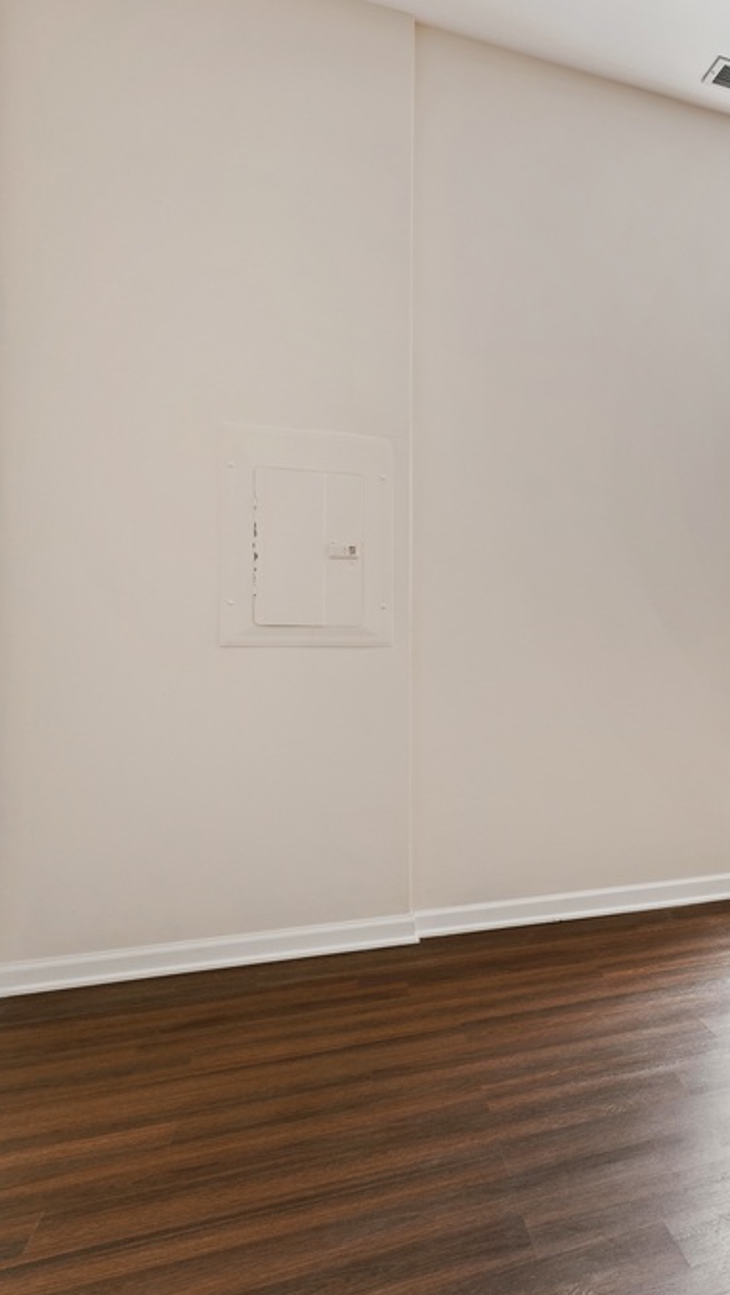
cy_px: 665
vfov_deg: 64.3
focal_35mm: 30
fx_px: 1031
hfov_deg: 26.5
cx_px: 1125
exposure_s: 1/6
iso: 100
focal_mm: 12
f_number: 8
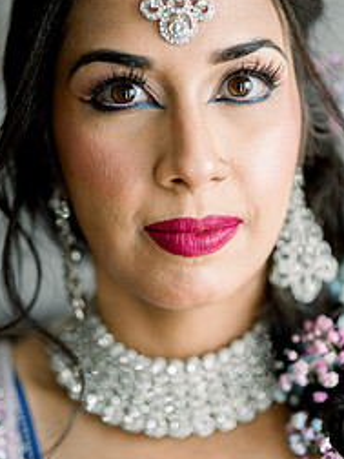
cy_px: 257
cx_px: 189
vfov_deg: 22.7
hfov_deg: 17.2
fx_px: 1140
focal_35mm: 86
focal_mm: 50
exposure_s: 1/160
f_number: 1.4
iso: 320
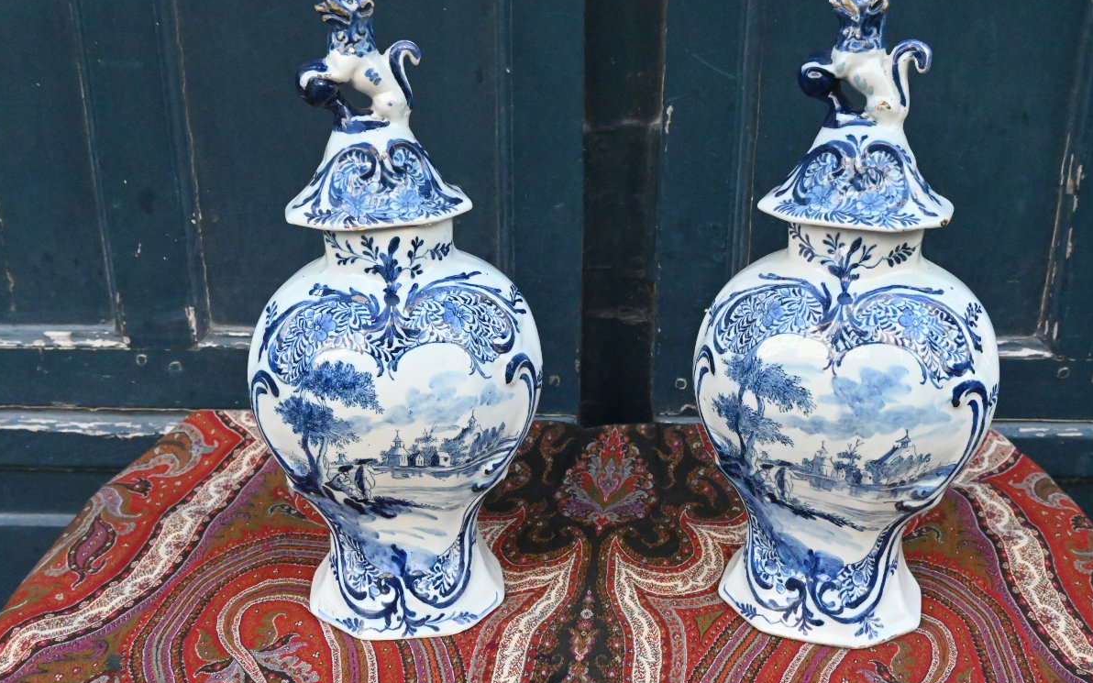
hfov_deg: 50.1
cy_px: 341
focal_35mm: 39
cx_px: 545
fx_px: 1169
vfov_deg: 32.6
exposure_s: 1/4000
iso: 11400
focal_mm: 25.5
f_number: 6.3
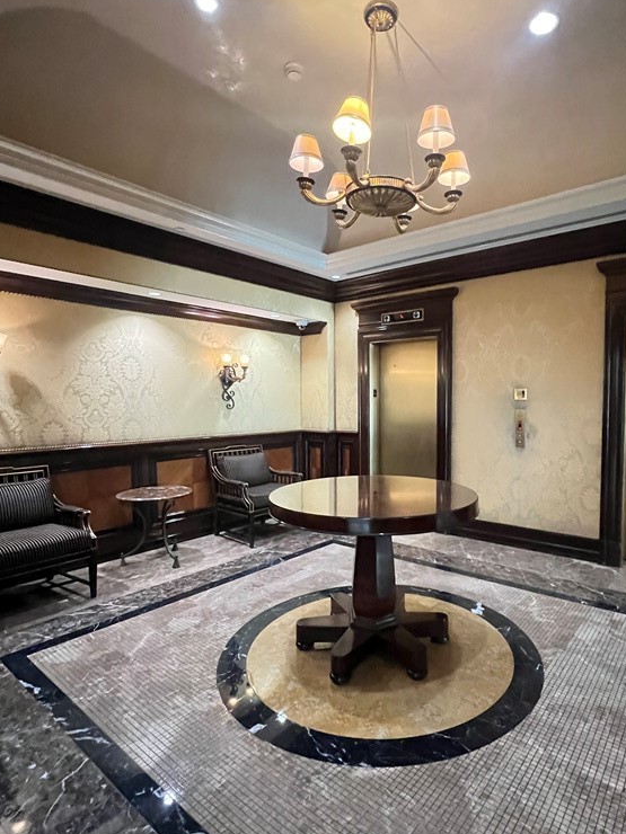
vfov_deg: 87.7
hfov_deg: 70.8
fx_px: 434
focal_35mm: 18
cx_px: 379
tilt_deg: -3.0
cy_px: 426
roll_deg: +0.2
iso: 1000
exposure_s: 1/40
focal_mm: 1.57
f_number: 1.8
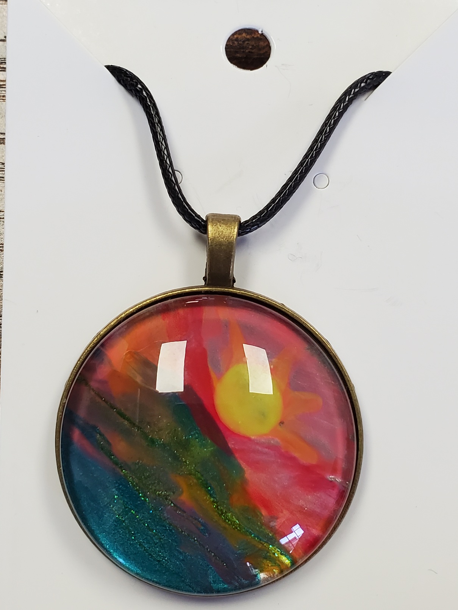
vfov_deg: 67.3
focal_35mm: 26
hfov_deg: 53.1
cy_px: 305
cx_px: 229
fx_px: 459
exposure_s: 1/120
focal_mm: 4.3
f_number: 2.4
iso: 200
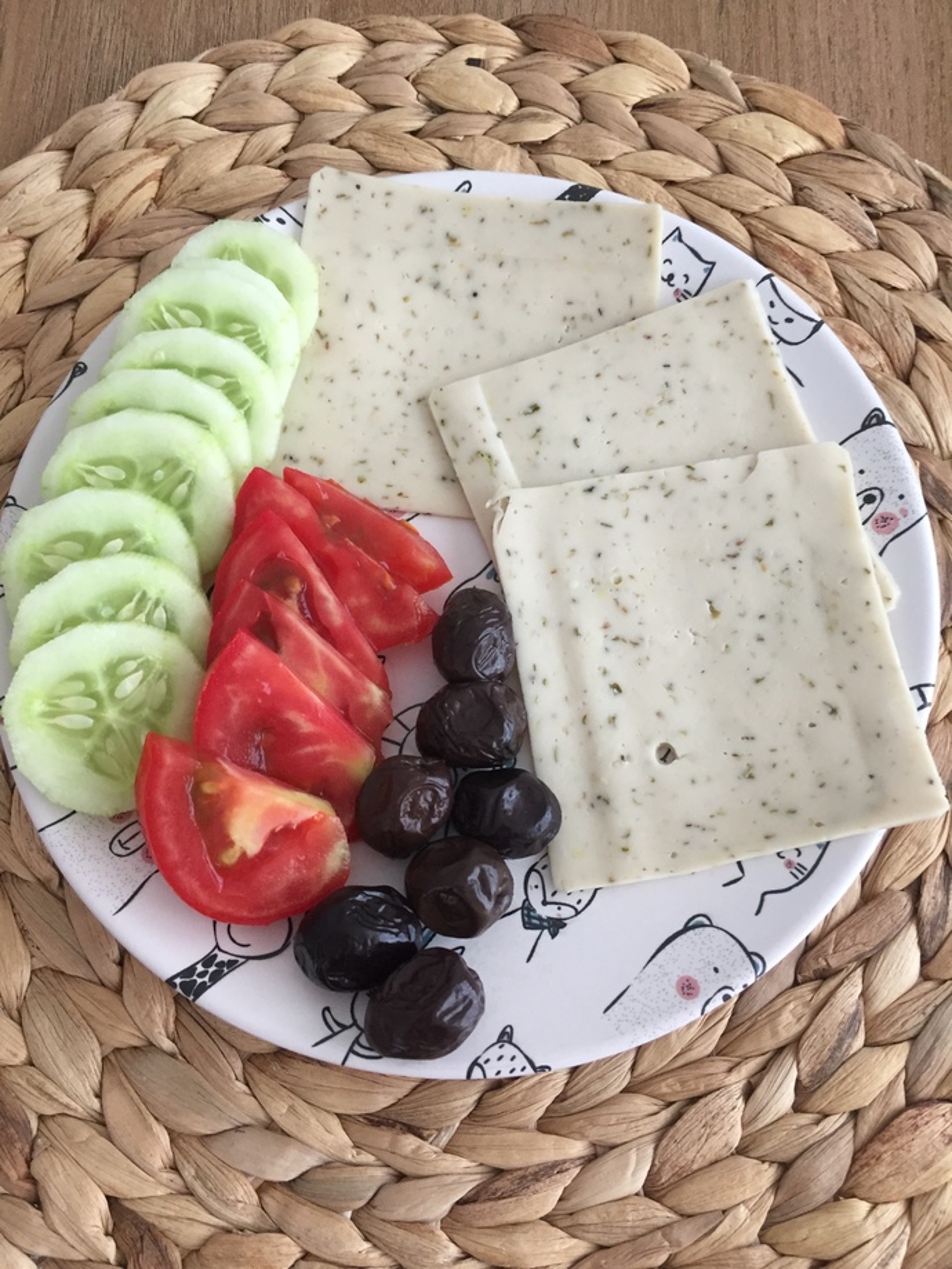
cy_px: 634
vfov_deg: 61.7
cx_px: 476
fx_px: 1063
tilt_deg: -74.9
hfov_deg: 48.2
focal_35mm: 29
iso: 160
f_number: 2.2
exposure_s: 1/33
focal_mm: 4.15
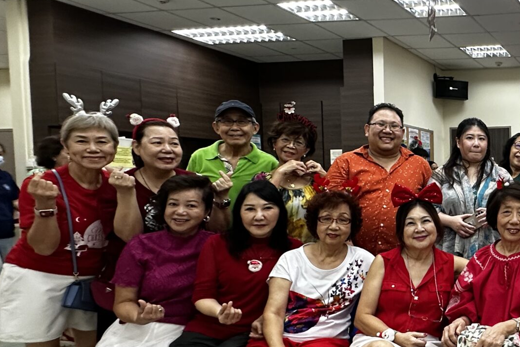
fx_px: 506
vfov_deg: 37.7
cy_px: 205
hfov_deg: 42.1
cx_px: 582
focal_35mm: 35
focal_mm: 2.22
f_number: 2.2
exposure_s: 1/50
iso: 200
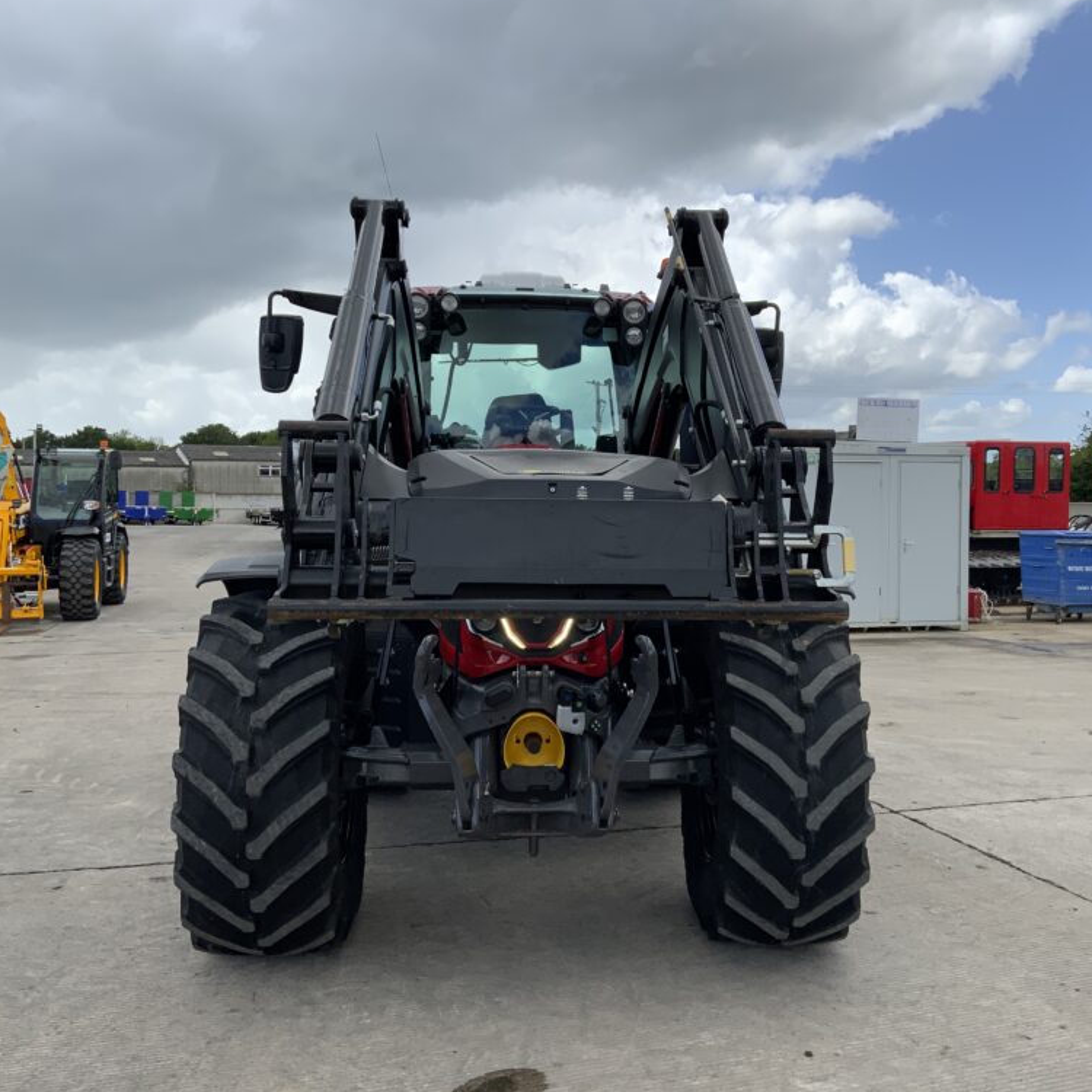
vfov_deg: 47.2
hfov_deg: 47.1
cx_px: 603
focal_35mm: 35
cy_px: 537
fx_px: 1249
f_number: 1.8
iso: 16
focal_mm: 3
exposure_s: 1/1279
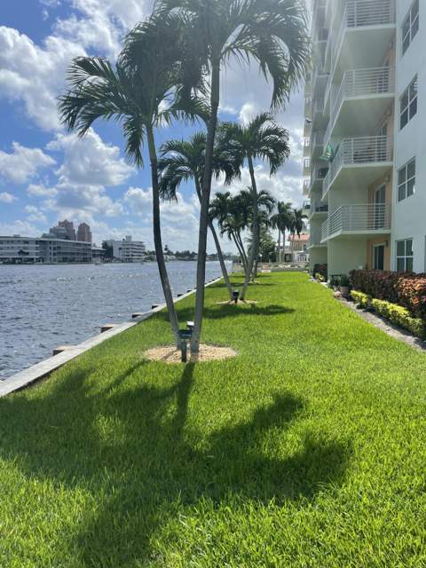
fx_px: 427
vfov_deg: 67.3
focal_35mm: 26
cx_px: 213
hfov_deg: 53.1
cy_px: 284
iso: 32
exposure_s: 1/5814
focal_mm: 4.2
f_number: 1.6
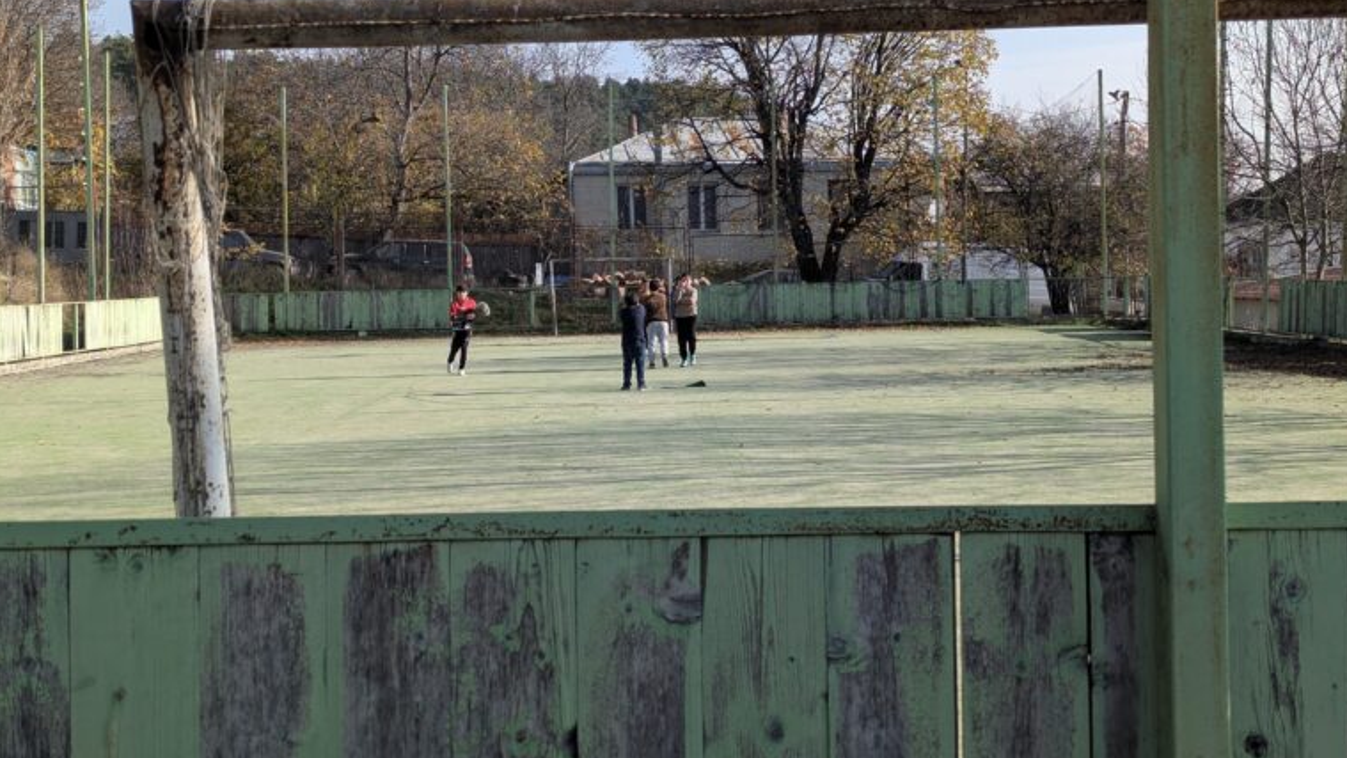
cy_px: 277
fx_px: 1893
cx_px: 674
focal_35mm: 53
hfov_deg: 39.2
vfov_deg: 22.6
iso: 48
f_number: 1.85
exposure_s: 1/1433
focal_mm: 6.81
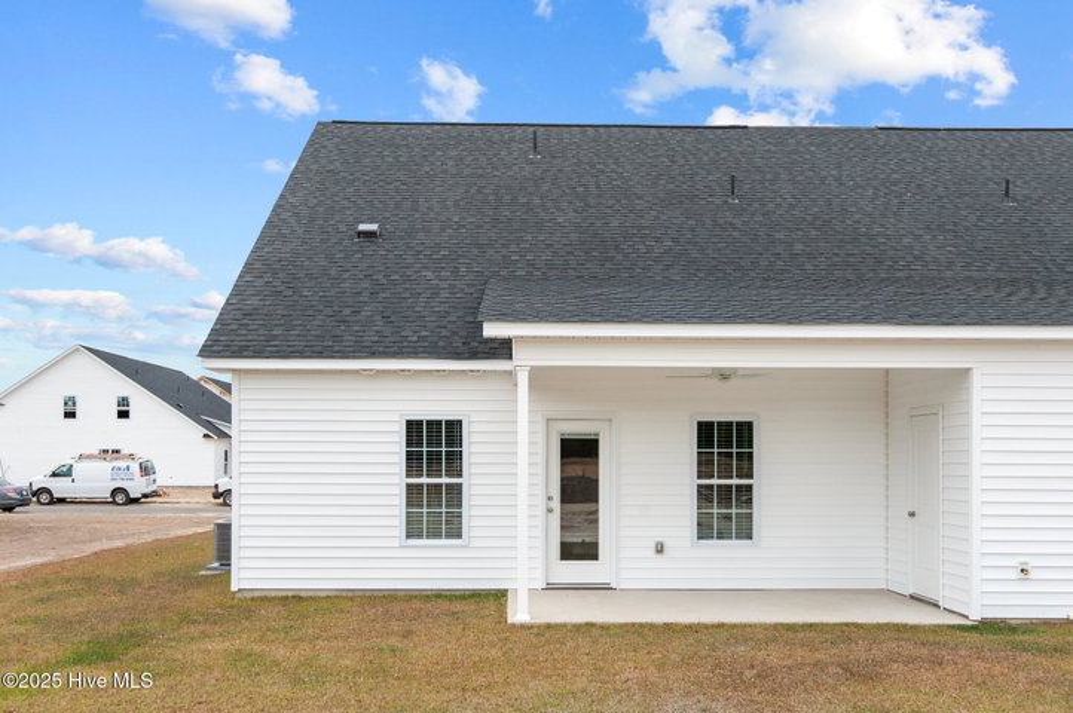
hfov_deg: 54.5
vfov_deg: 37.8
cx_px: 536
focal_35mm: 35
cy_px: 356
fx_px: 1042
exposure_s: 1/160
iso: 400
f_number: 6.3
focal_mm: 35
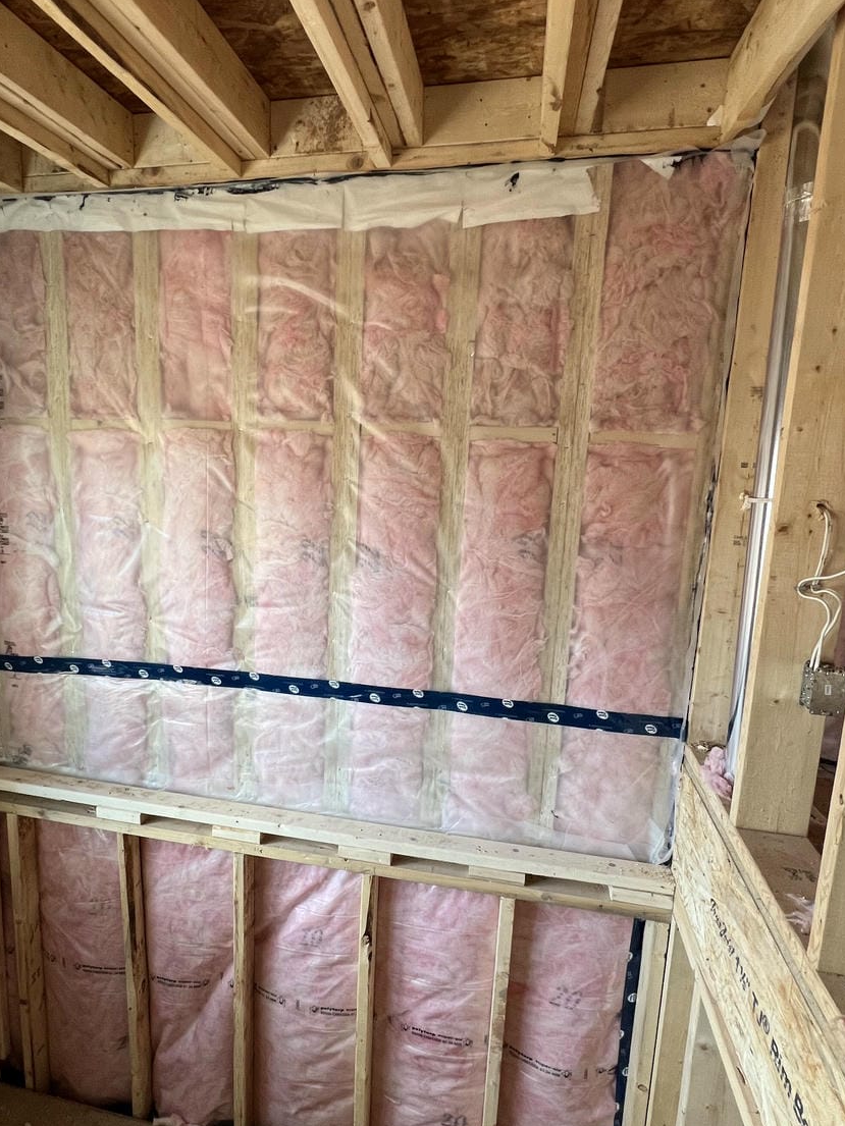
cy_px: 569
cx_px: 350
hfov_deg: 65.5
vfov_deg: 81.7
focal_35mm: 20
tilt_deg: -9.9
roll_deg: -0.9
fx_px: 651
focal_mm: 1.57
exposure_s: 1/99
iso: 100
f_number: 1.8
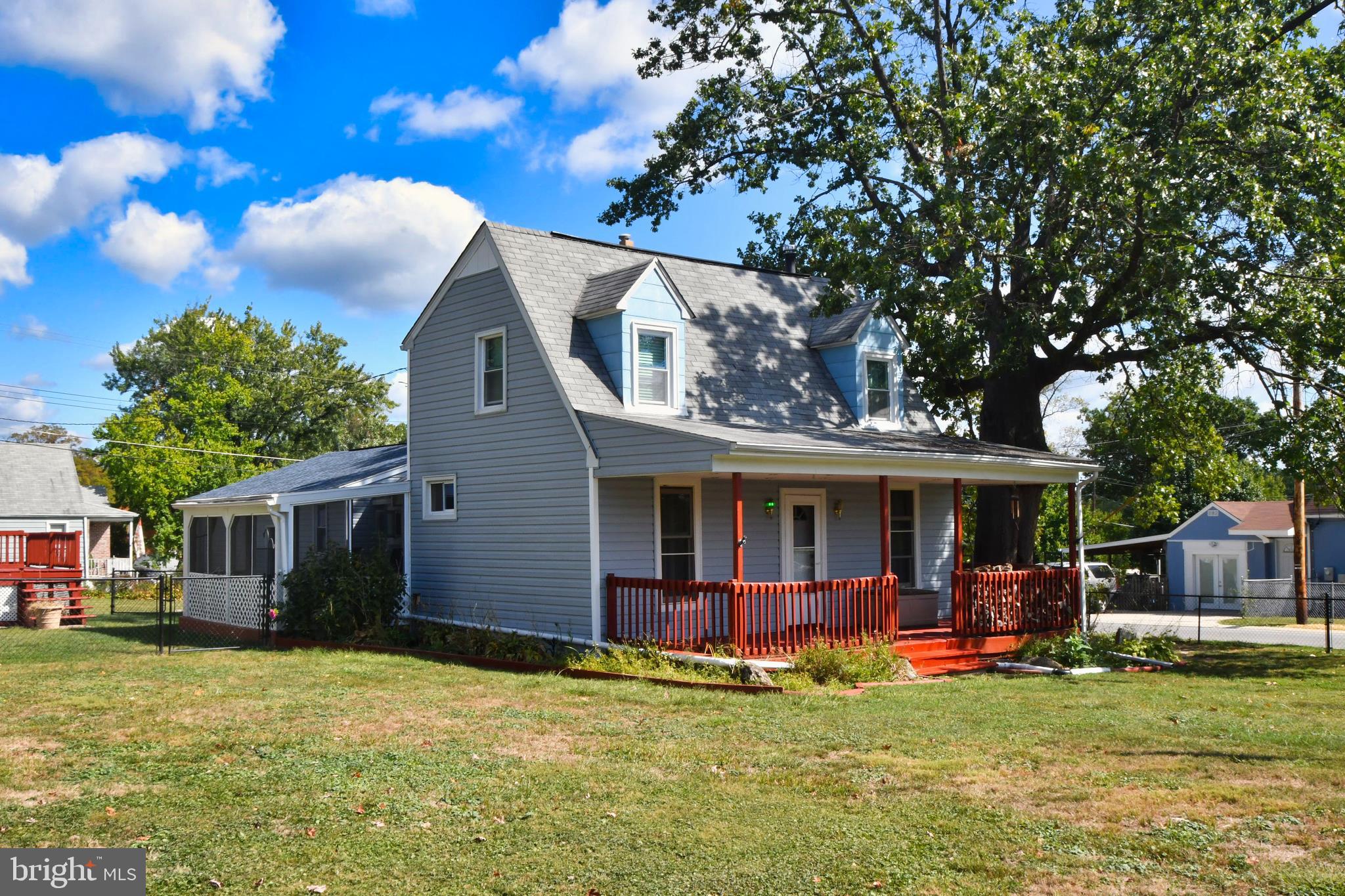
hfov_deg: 57.2
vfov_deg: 40.0
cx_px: 672
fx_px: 1233
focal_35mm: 33
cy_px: 448
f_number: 22
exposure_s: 1/250
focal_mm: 22
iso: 640
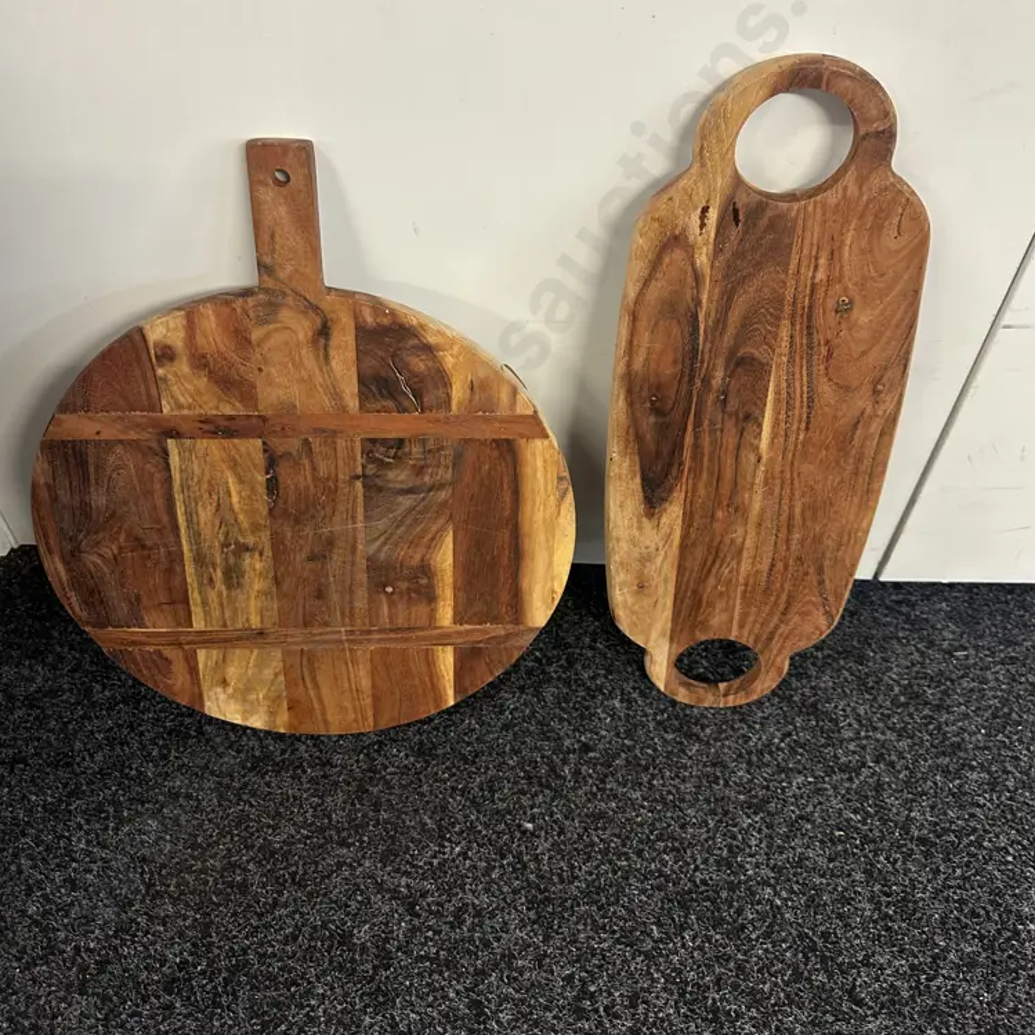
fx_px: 981
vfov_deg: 54.7
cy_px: 359
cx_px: 513
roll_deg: -0.5
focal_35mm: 29
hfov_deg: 55.6
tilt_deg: -44.6
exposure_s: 1/50
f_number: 1.78
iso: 200
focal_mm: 6.86
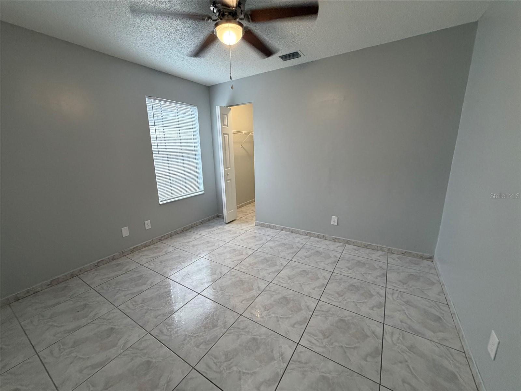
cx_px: 260
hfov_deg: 102.1
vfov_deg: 85.7
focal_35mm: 14
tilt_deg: -13.0
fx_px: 211
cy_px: 196
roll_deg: +2.5
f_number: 2.2
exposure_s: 1/60
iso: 320
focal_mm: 2.22
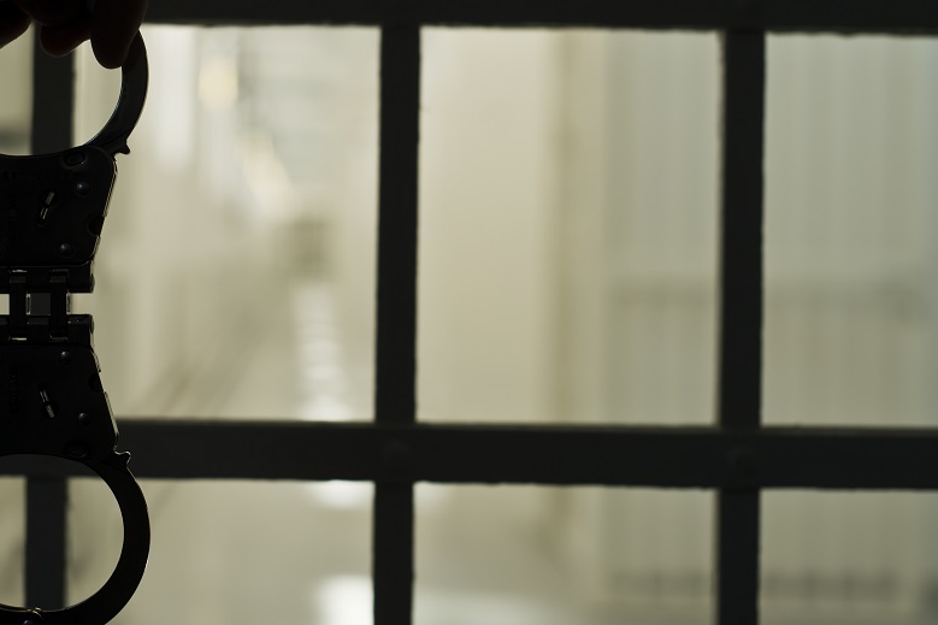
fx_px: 2006
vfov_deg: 17.7
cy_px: 220
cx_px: 340
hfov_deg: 26.2
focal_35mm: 77
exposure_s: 1/200
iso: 320
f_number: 4
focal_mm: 50
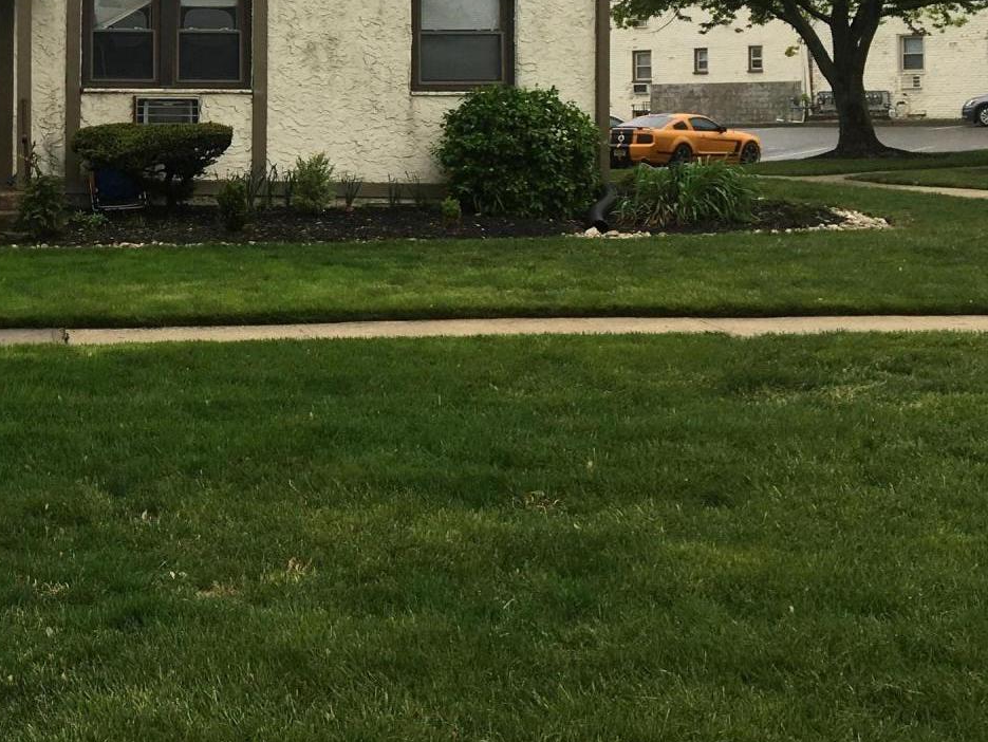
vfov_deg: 22.9
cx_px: -18
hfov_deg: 29.0
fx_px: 1770
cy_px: 40
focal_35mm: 62
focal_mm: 4.15
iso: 25
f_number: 2.2
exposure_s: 1/442
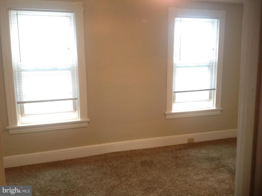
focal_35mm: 35
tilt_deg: -6.5
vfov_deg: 40.6
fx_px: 265
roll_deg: +0.8
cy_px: 98
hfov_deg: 52.7
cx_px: 131
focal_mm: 4.28
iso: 100
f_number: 2.4
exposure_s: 1/15
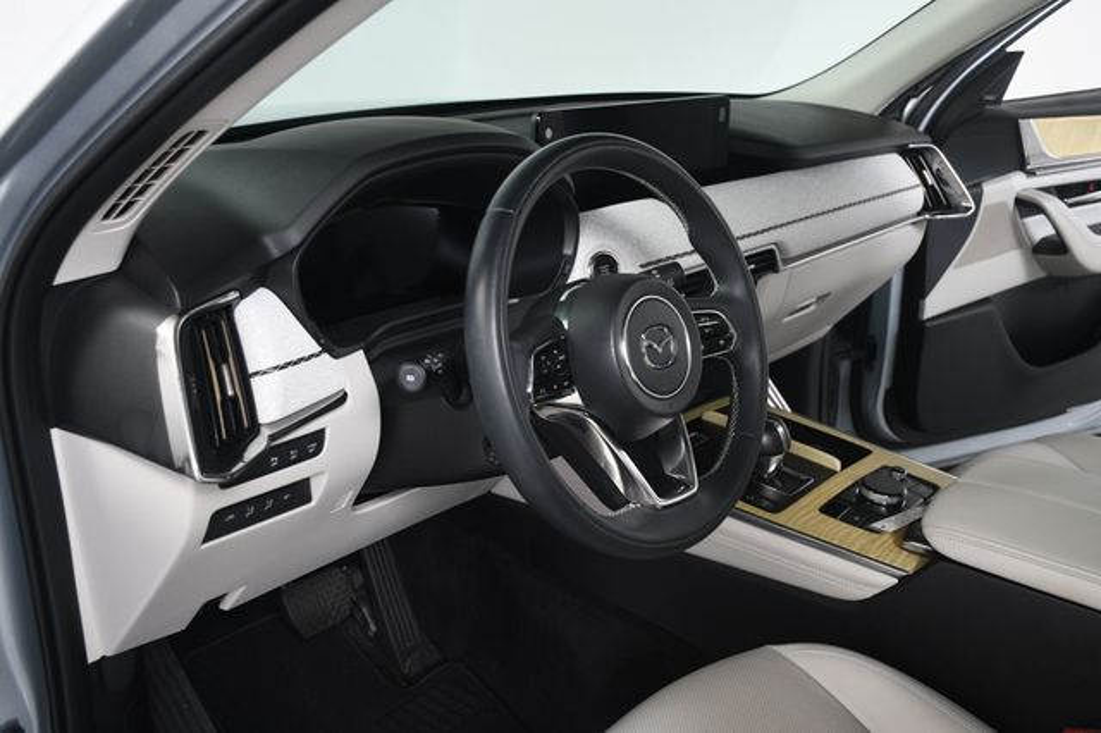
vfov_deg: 36.8
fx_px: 1100
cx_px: 550
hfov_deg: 53.2
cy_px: 366
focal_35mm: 36
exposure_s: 1/160
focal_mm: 24
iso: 100
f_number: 5
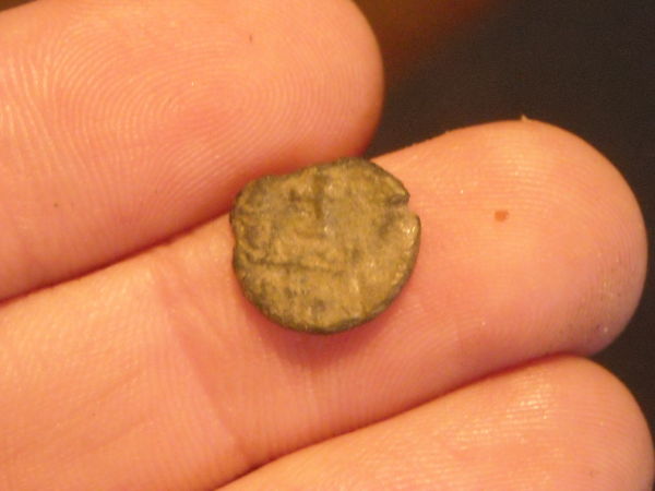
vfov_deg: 14.1
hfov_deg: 18.7
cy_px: 246
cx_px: 328
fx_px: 1987
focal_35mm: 105
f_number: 4.7
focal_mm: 17.1
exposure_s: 1/17
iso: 800
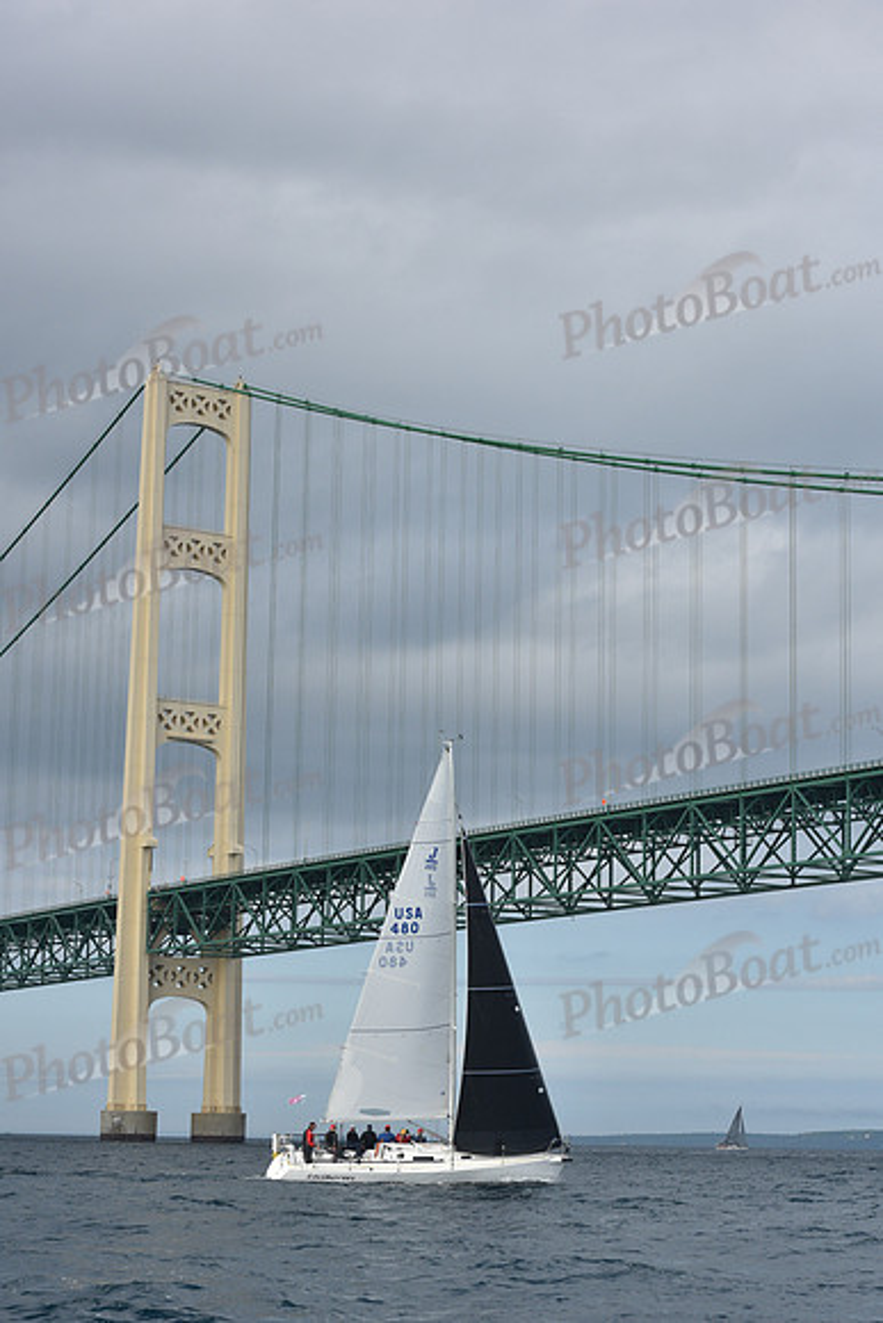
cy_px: 662
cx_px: 442
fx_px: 2574
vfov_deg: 28.8
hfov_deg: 19.5
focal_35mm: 70
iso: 400
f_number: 10
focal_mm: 70
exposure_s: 1/800
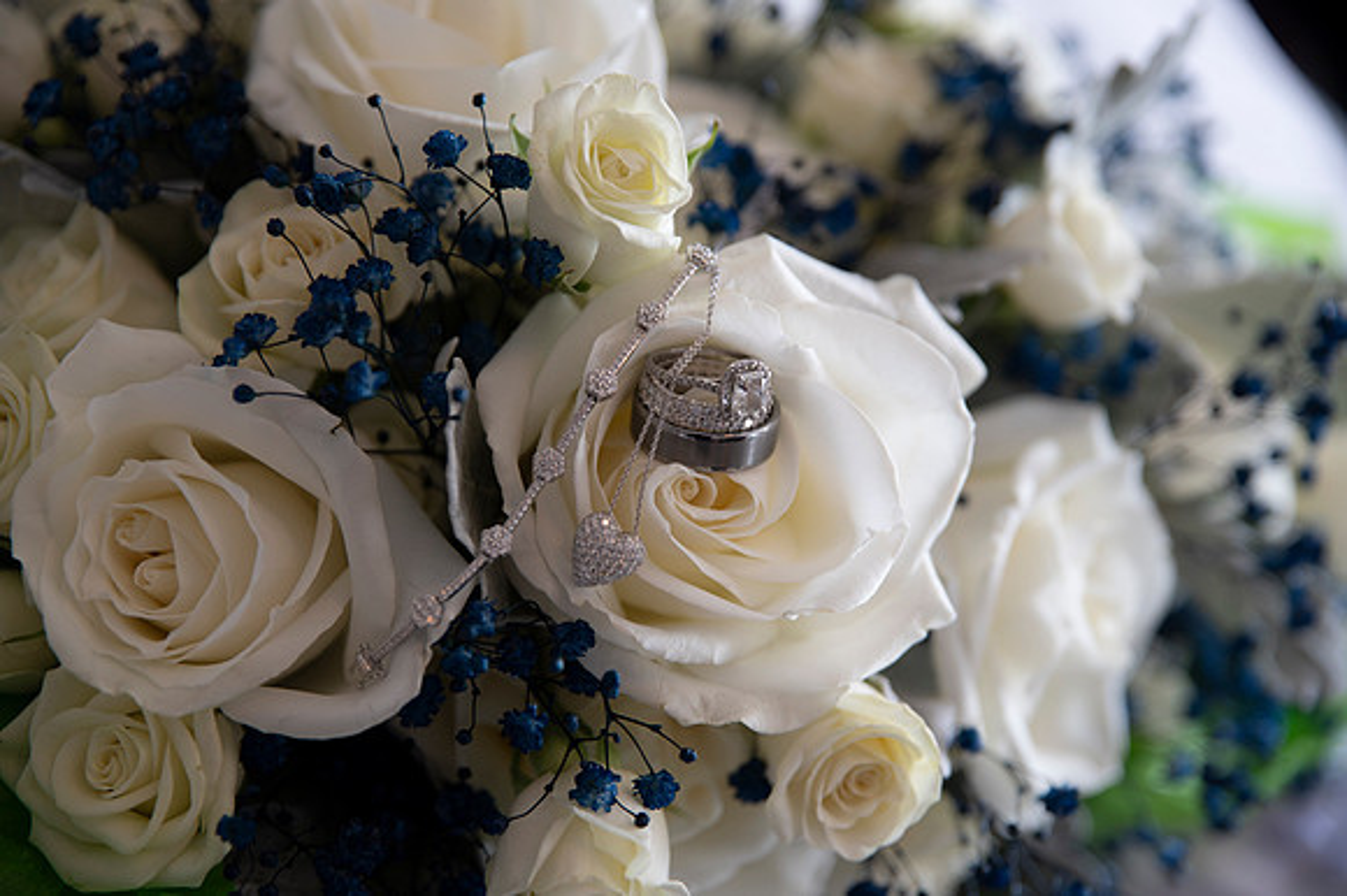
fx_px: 2618
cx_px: 674
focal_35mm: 70
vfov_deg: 19.4
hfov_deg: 28.9
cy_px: 448
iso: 400
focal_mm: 70
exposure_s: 1/160
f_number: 2.8
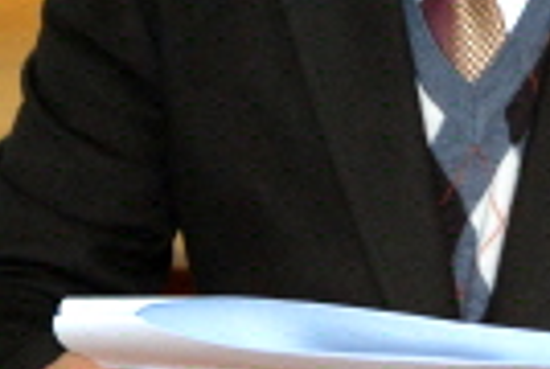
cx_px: 357
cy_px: -162
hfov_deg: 5.6
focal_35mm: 365
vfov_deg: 3.8
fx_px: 5587
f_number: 5
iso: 800
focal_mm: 65
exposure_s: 1/60
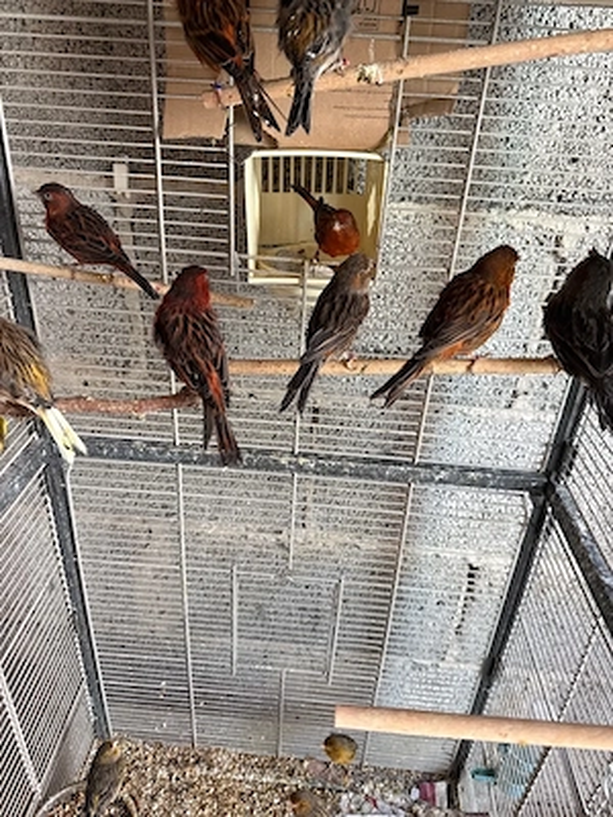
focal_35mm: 24
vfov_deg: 71.6
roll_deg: -4.4
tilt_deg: -29.3
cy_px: 408
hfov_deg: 56.8
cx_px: 306
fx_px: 567
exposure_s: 1/60
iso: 250
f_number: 1.78
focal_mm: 6.76
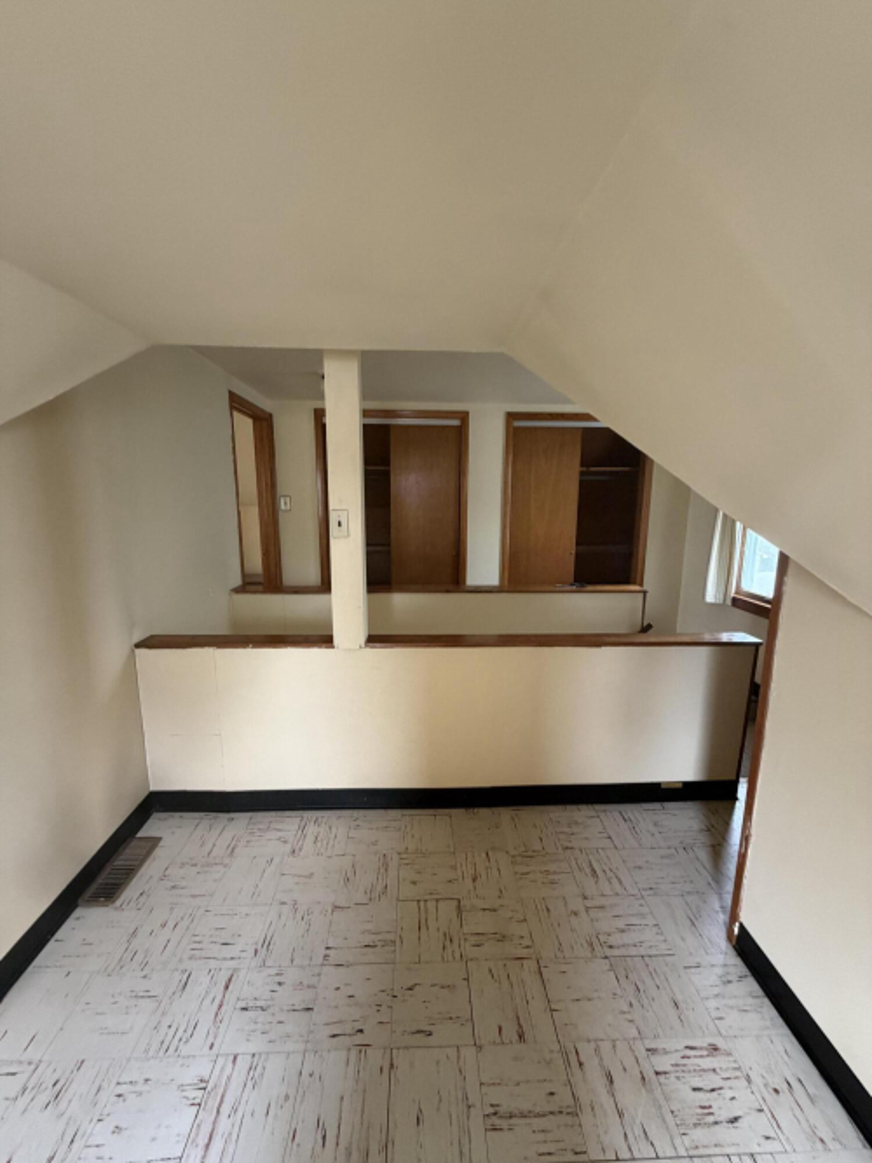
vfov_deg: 102.1
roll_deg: +0.5
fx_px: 470
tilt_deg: -10.1
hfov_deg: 85.7
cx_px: 436
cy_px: 582
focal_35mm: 14
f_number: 2.2
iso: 320
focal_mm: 2.22
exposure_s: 1/67
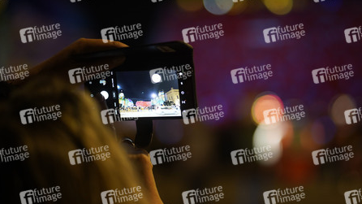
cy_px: 94
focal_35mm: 90
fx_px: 864
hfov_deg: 23.7
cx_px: 181
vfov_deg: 13.4
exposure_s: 1/60
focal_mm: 85
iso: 1600
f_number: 2
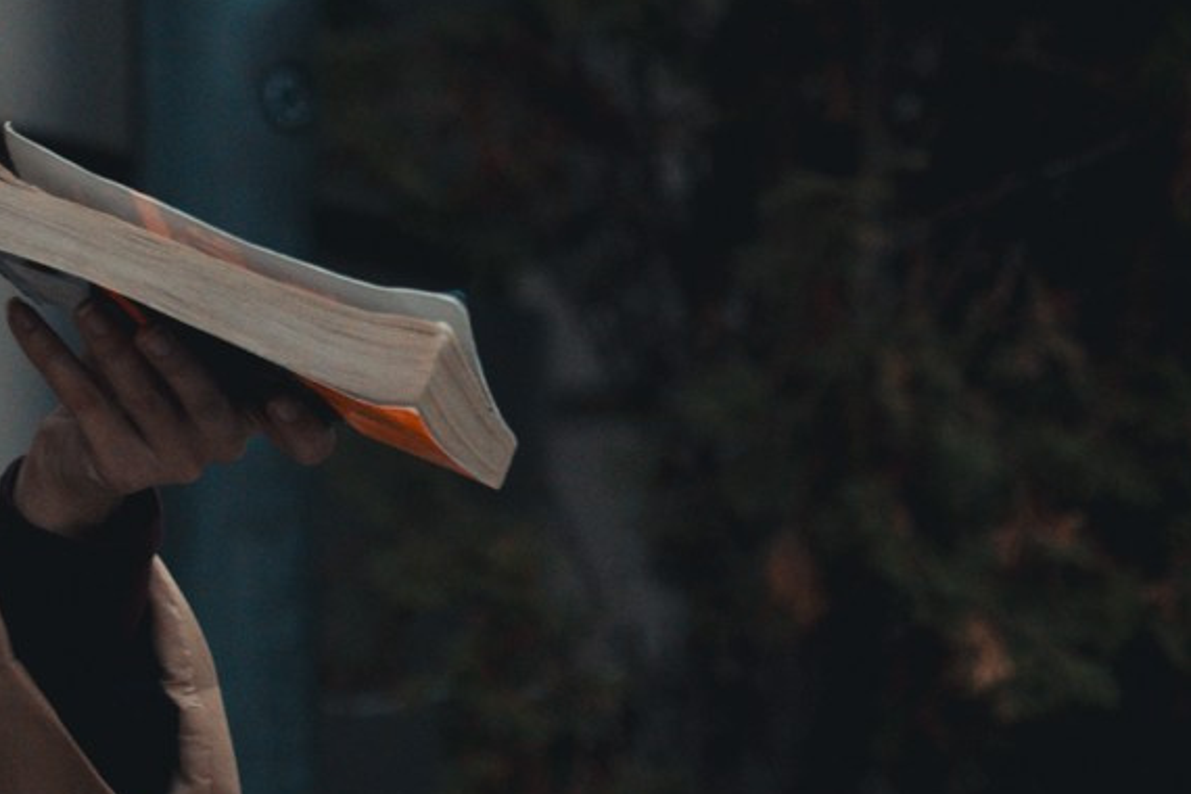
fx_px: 8568
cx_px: 443
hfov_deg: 7.9
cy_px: -105
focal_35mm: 259
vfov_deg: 5.3
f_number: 2.8
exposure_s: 1/200
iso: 1600
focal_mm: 68
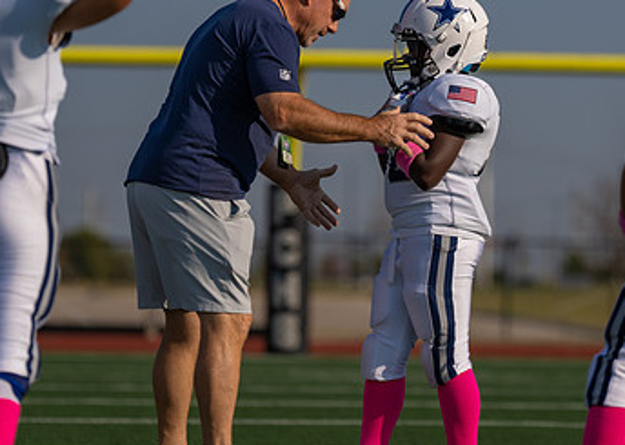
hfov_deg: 7.1
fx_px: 5018
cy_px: 173
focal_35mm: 283
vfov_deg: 5.1
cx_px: 385
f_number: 2.8
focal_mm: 160
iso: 100
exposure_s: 1/5000
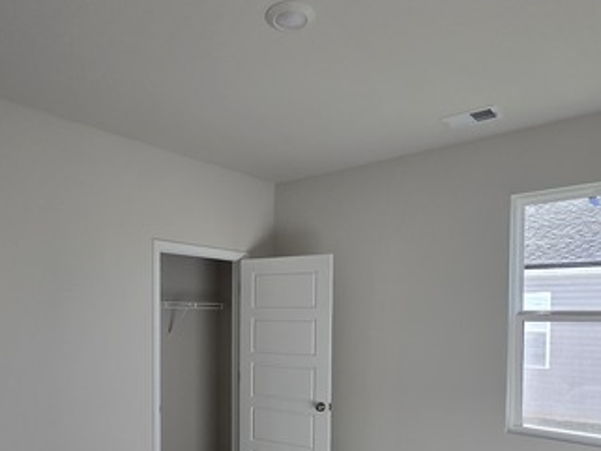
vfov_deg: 49.5
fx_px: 469
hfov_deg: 65.3
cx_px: 284
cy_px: 333
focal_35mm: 27
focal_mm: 1.7
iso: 25
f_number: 2.2
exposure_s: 1/135
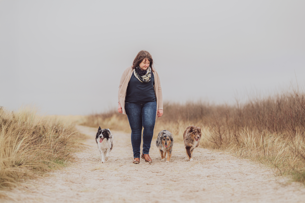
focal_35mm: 85
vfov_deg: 16.1
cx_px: 152
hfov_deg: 23.9
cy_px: 102
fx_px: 720
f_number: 1.8
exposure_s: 1/1600
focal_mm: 85
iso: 320
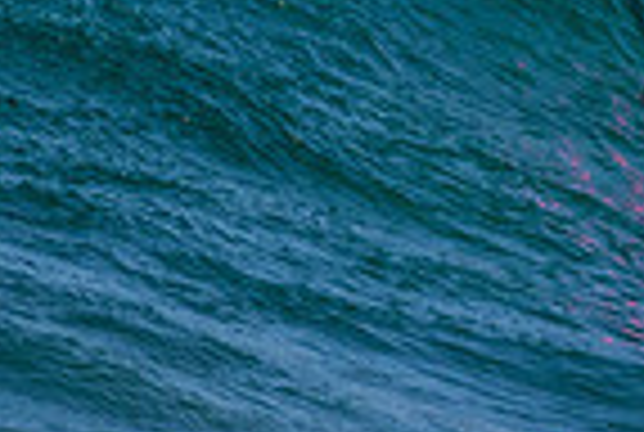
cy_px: -2
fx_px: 58063
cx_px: 1085
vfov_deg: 0.4
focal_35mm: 3239
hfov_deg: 0.6
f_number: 11
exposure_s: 1/2000
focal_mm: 800
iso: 1600
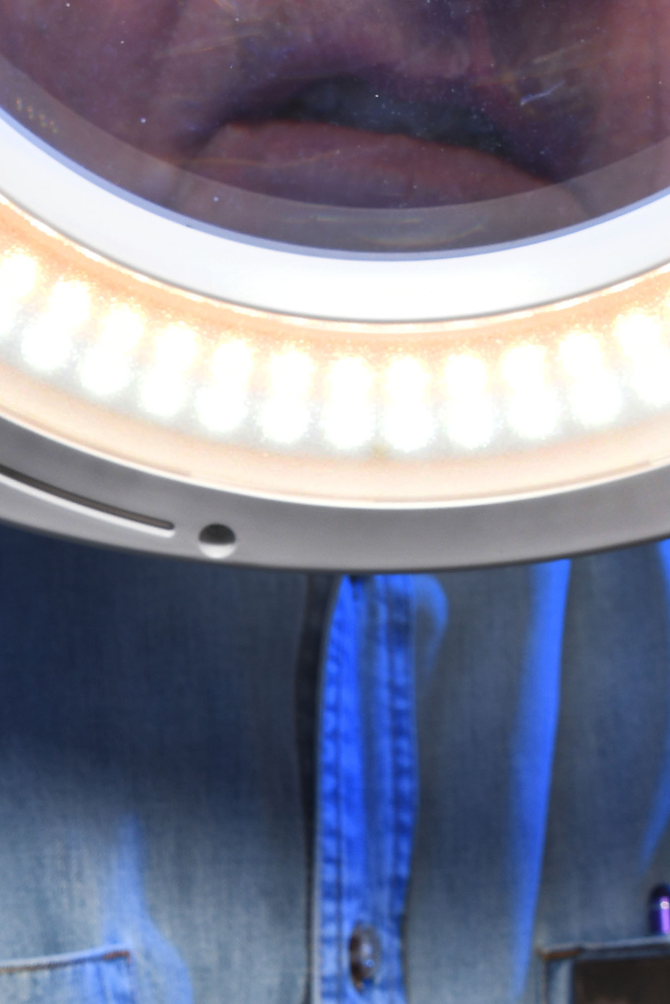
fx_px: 2736
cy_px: 695
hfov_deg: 13.9
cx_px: 170
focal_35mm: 98
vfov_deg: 20.7
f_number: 9
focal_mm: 24
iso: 250
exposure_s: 1/125
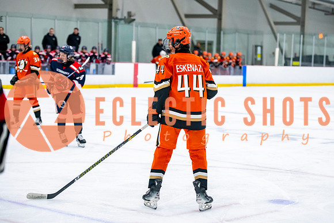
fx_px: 880
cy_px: 112
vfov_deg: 14.4
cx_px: 184
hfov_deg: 21.5
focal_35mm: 95
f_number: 3.2
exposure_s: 1/640
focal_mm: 86
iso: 2500
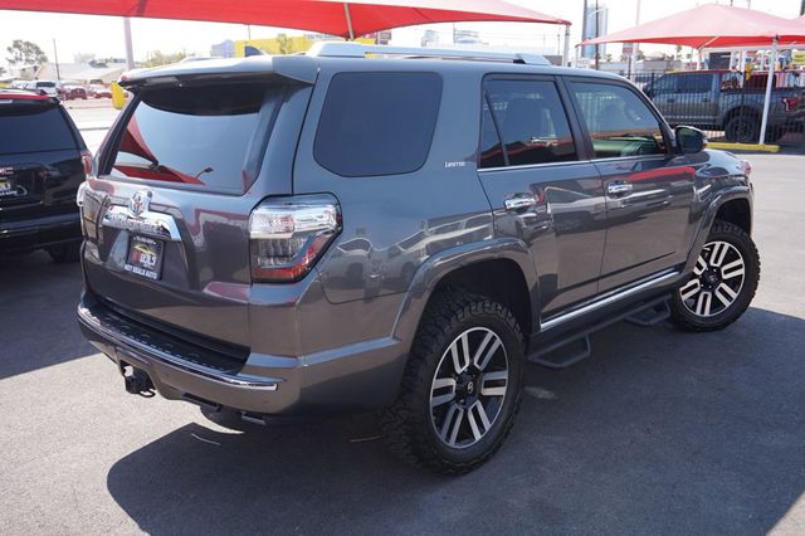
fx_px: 704
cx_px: 402
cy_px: 268
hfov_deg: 59.5
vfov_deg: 41.7
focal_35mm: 32
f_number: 5
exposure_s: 1/200
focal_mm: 21
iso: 100
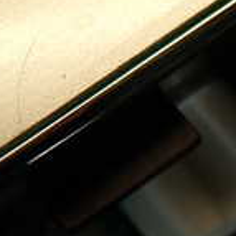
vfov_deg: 14.5
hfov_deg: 14.0
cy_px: 18
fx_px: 918
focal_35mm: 119
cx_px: -86
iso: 100
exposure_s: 1/125
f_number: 3.2
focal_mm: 5.79
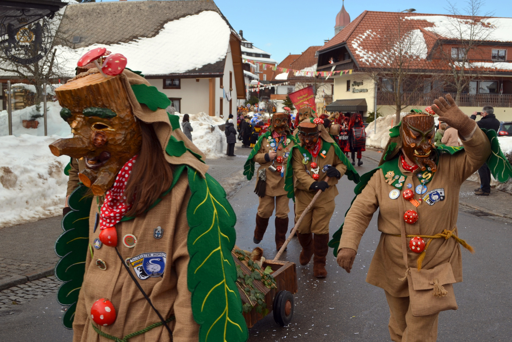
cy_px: 171
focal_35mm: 36
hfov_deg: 53.1
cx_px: 256
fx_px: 512
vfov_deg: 36.9
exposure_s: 1/200
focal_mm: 24
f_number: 9
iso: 100
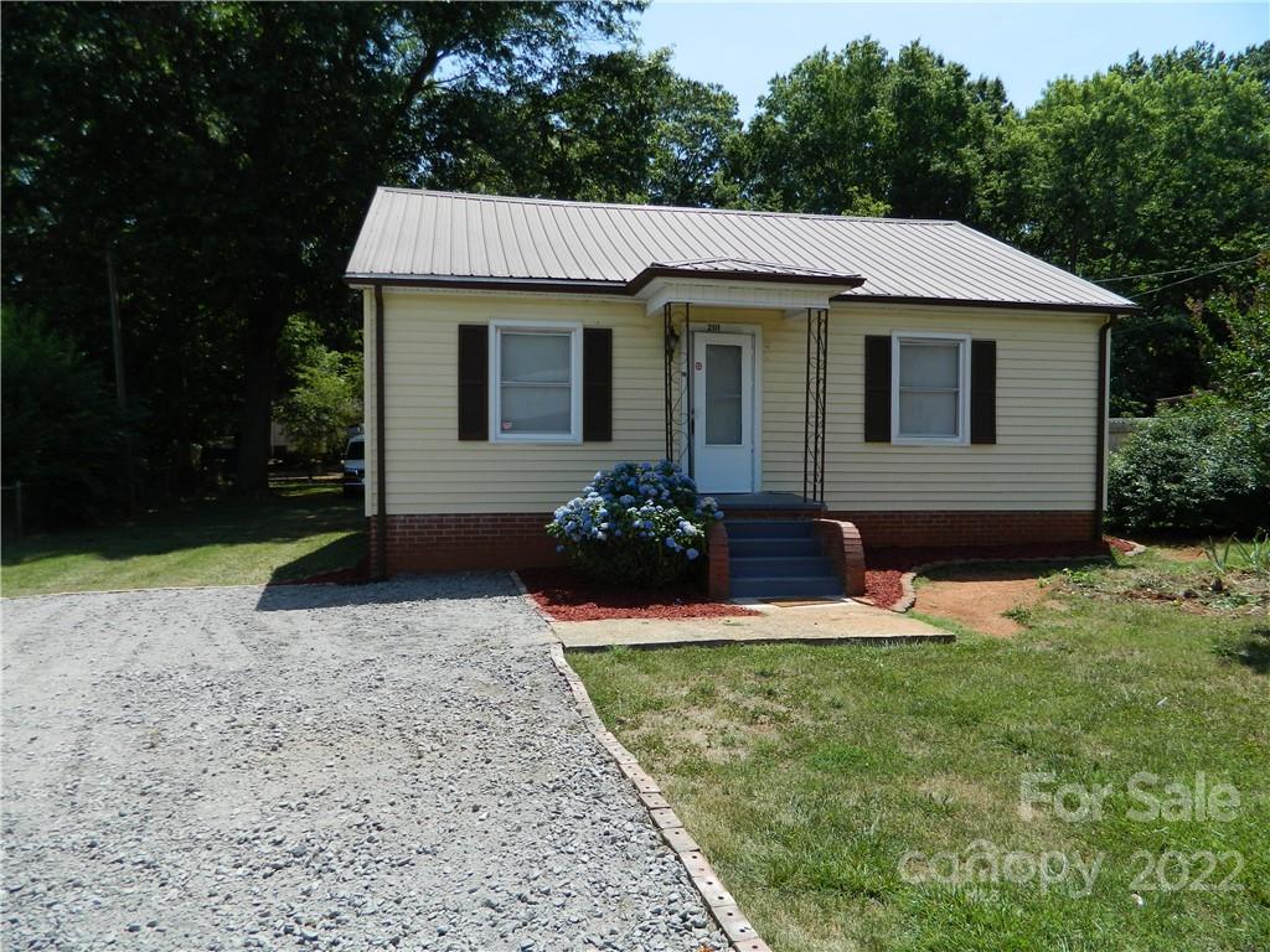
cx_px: 635
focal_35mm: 25
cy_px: 476
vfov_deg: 54.9
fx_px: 917
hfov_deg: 69.4
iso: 80
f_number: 3.1
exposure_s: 1/800
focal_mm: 4.5
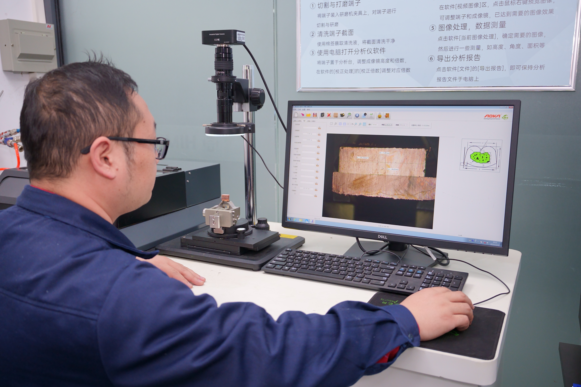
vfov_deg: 40.5
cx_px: 290
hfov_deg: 58.0
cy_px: 194
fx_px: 524
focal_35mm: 32
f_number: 4
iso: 1000
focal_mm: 32.5
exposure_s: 1/125
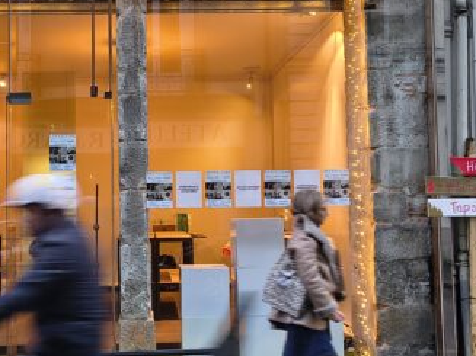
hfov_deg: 35.2
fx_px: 742
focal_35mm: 54
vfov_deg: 27.0
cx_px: 157
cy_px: 170
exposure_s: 1/50
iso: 1205
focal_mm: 5.56
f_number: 1.8
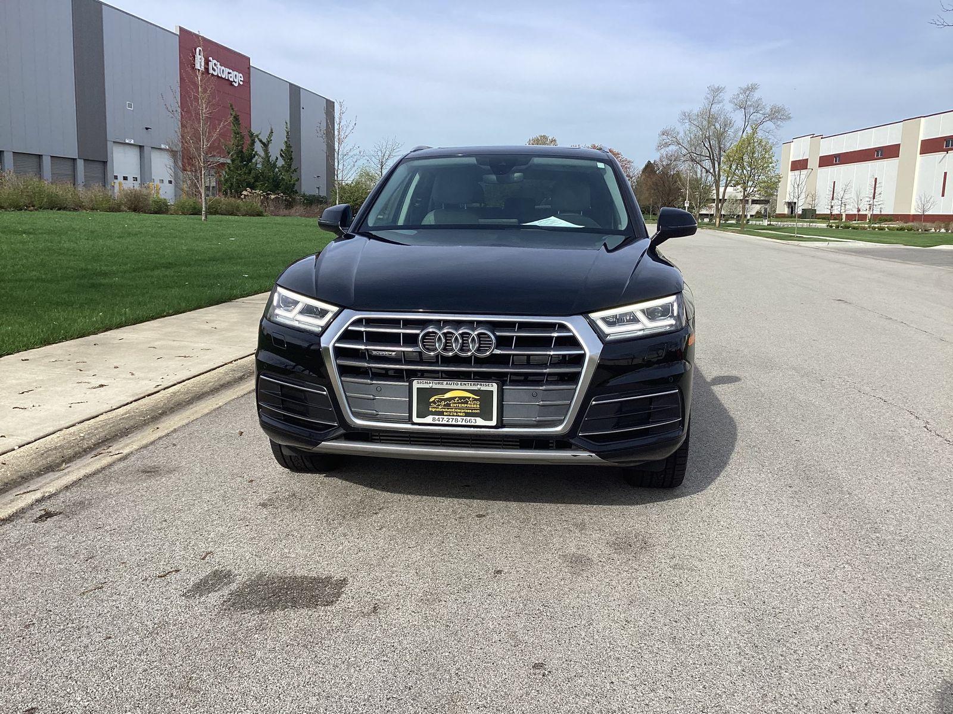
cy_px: 357
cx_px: 476
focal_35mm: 31
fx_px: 853
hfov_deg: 58.4
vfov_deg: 45.4
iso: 25
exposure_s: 1/1235
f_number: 2.4
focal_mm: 3.3
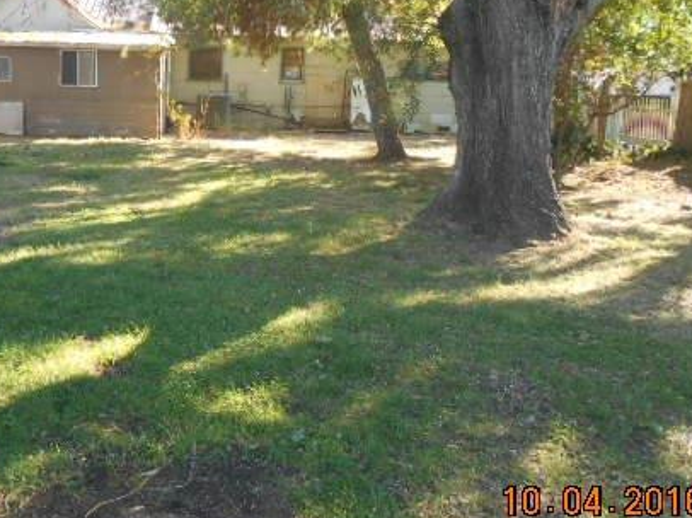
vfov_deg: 34.8
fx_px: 819
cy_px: 181
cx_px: 223
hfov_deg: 45.0
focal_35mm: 41
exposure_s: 1/80
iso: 80
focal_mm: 4.6
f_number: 3.2
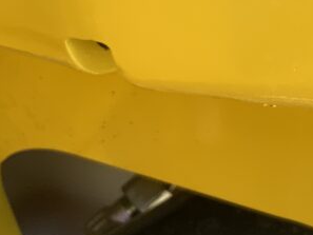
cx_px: 370
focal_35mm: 100
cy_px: -103
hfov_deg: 18.6
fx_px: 905
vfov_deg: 14.0
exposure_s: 1/412
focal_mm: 3
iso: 16
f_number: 1.8
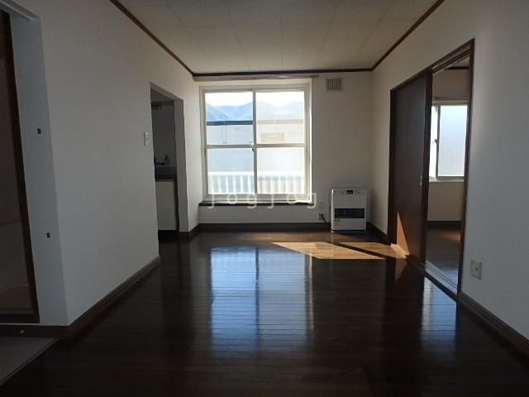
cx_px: 264
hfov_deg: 79.0
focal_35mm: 21
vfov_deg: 63.4
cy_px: 198
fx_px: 321
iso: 125
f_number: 3.5
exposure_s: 1/320
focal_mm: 3.7
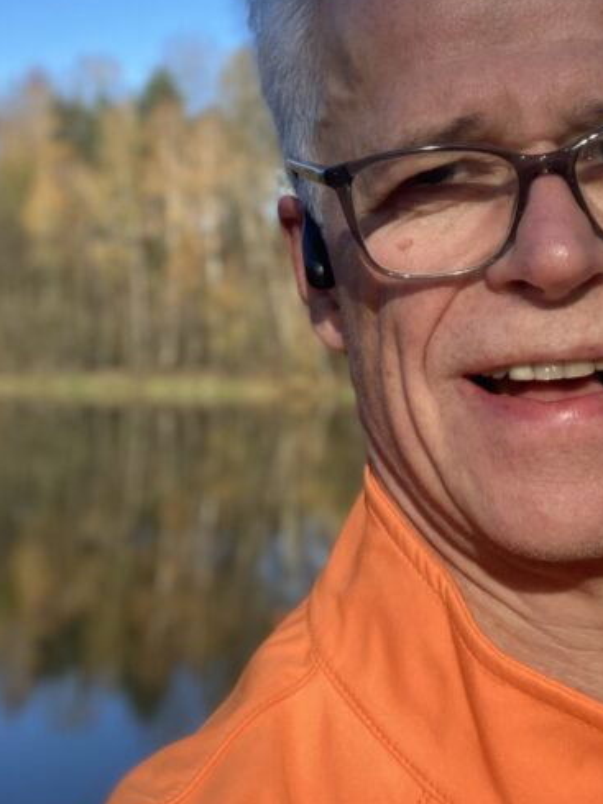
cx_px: 257
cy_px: 214
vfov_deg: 28.6
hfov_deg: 21.9
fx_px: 1555
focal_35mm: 67
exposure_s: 1/395
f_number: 2.2
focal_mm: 2.87
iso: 20
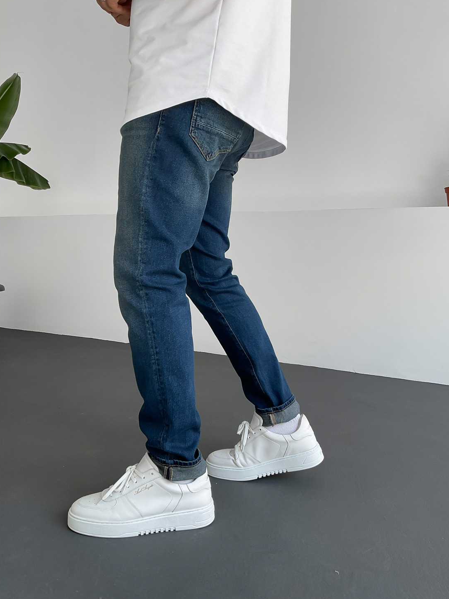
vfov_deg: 56.8
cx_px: 209
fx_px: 553
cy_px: 280
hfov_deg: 44.1
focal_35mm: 32
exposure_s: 1/120
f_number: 1.8
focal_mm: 3
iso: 20
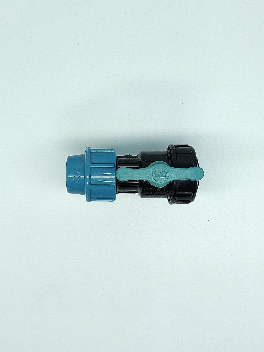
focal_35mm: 24
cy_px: 176
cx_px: 132
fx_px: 244
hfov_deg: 56.8
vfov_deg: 71.6
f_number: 1.89
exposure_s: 1/125
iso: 100
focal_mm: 5.89
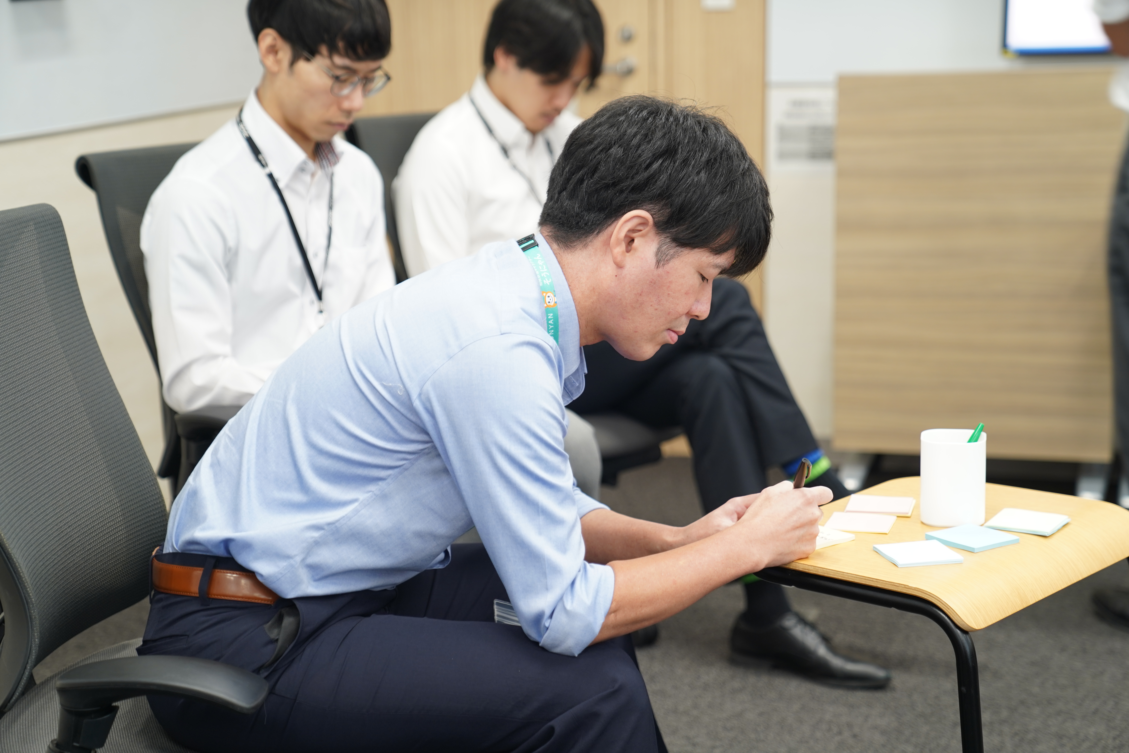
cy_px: 376
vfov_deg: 19.5
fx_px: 2195
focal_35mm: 70
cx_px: 564
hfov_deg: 28.8
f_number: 2.8
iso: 400
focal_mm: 70
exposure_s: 1/30
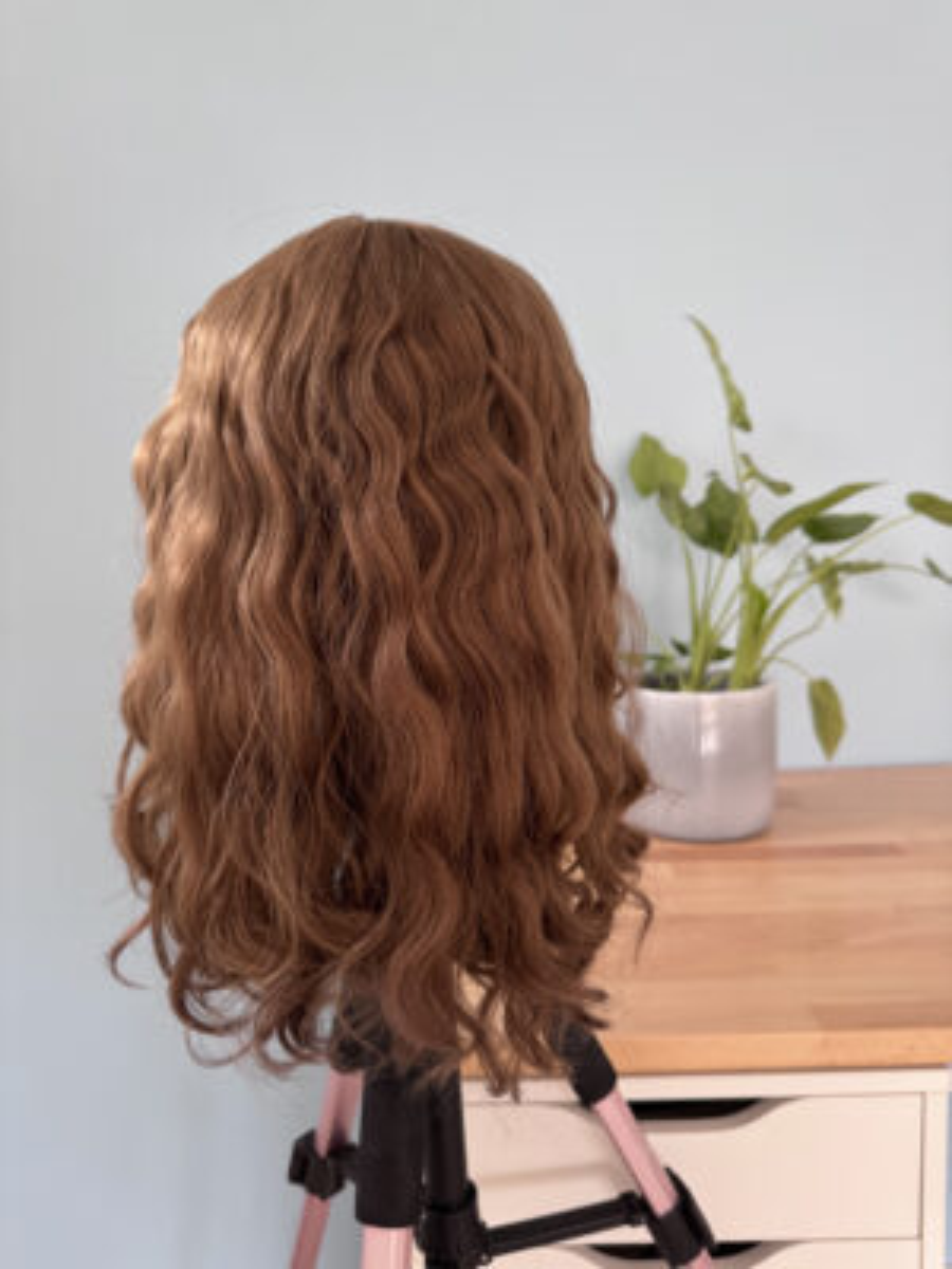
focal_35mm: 24
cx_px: 476
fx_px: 880
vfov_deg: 71.6
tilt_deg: -5.9
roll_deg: +3.2
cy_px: 634
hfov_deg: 56.8
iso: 250
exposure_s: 1/60
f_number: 1.78
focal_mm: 6.76
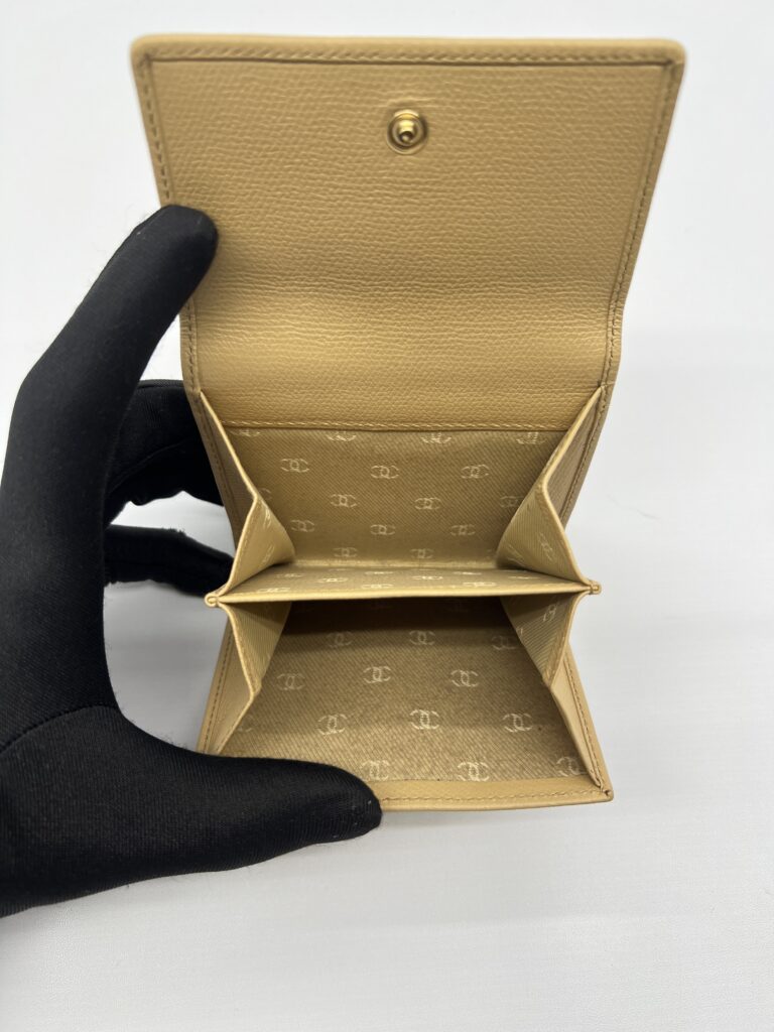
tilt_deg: -65.0
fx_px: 775
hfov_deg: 53.1
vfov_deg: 67.3
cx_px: 387
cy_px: 516
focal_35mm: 26
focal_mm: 5.7
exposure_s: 1/143
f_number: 1.5
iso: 32
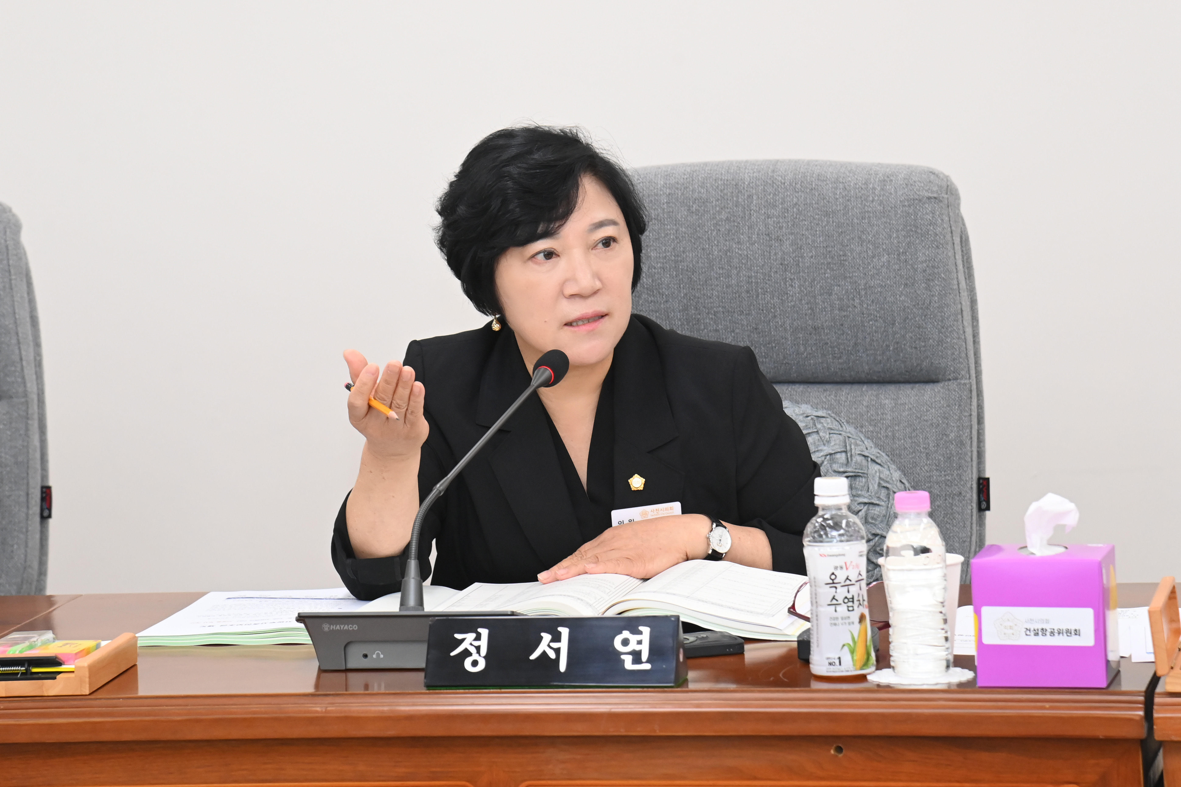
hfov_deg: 17.1
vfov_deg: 11.4
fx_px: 3936
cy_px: 394
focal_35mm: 120
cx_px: 590
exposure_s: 1/250
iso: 3200
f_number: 6.3
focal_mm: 120
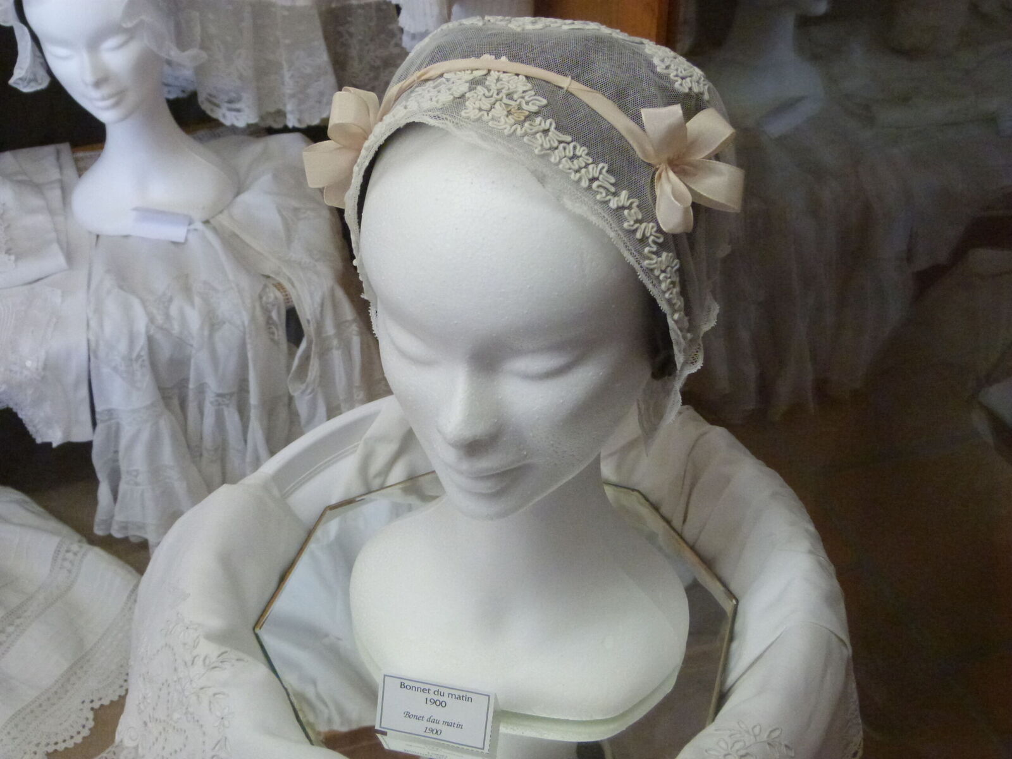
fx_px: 1286
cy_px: 380
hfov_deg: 42.9
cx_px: 506
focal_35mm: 44
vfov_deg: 32.9
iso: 800
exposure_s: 1/100
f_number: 3.6
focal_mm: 7.8
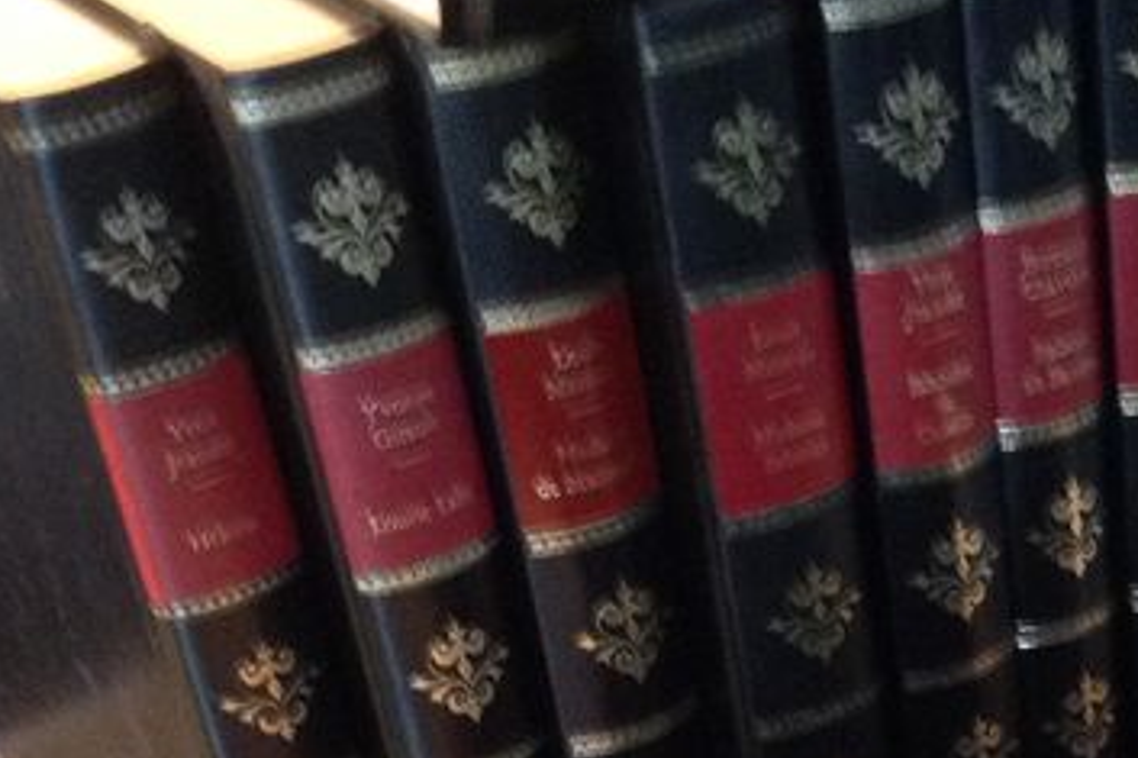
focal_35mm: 103
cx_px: 1064
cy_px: 1114
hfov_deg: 19.4
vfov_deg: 12.6
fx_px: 3254
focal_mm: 4.28
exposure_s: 1/15
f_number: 2.4
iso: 320
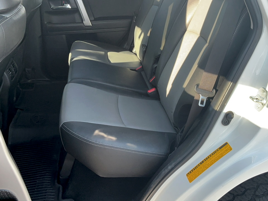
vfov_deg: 46.8
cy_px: 100
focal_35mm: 30
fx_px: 232
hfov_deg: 60.0
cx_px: 134
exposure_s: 1/120
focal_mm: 3
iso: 25
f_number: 1.8
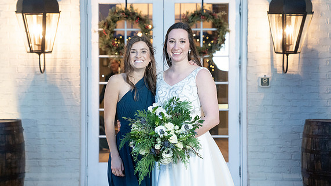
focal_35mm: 79
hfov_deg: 26.8
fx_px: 693
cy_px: 90
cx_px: 158
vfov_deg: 15.3
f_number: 4
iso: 4000
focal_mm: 70
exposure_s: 1/100
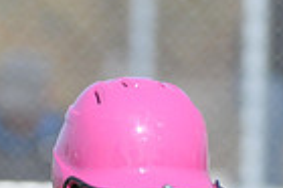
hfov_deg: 1.7
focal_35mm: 1240
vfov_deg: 1.1
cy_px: 312
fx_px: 9736
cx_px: 129
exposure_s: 1/2000
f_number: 4.5
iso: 400
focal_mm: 200
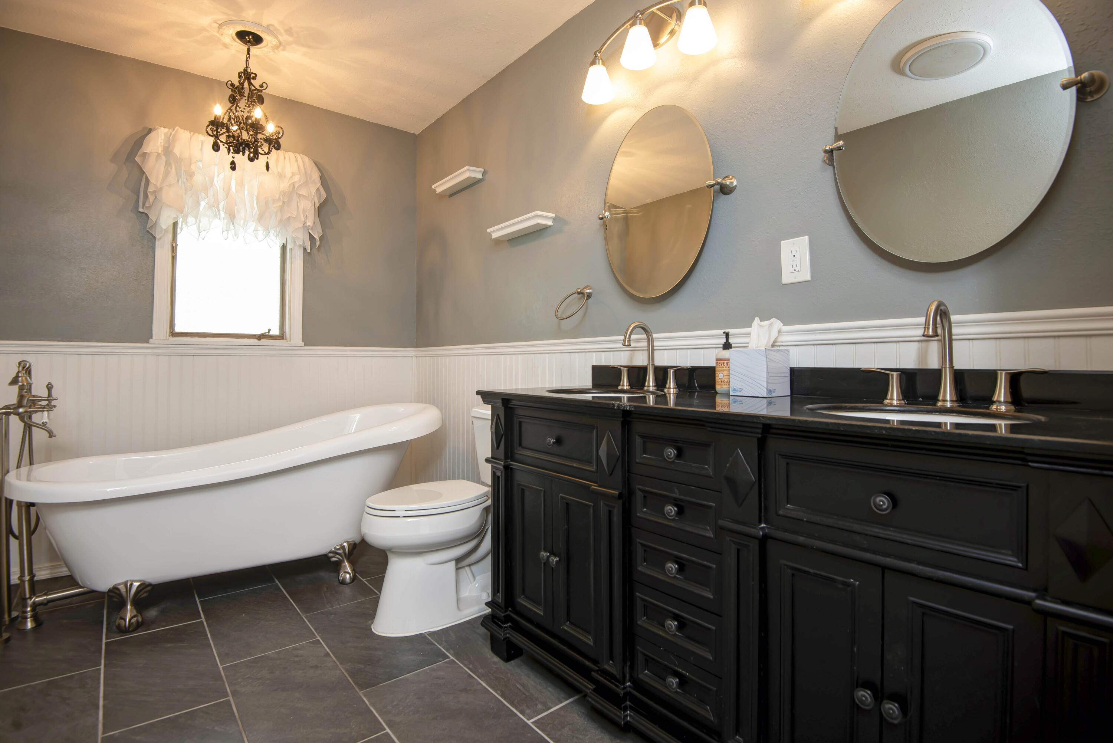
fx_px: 495
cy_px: 372
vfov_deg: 73.8
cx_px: 556
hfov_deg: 96.7
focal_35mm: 16
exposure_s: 1/6
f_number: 6.7
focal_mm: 16
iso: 200
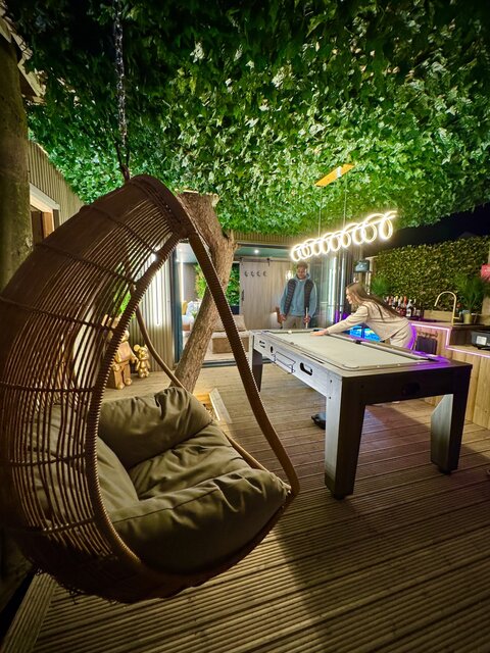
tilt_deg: -8.0
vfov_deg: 102.1
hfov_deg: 85.7
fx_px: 264
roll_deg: +0.0
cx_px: 245
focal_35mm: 14
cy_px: 326
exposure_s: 1/50
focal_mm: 2.22
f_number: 2.2
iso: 500
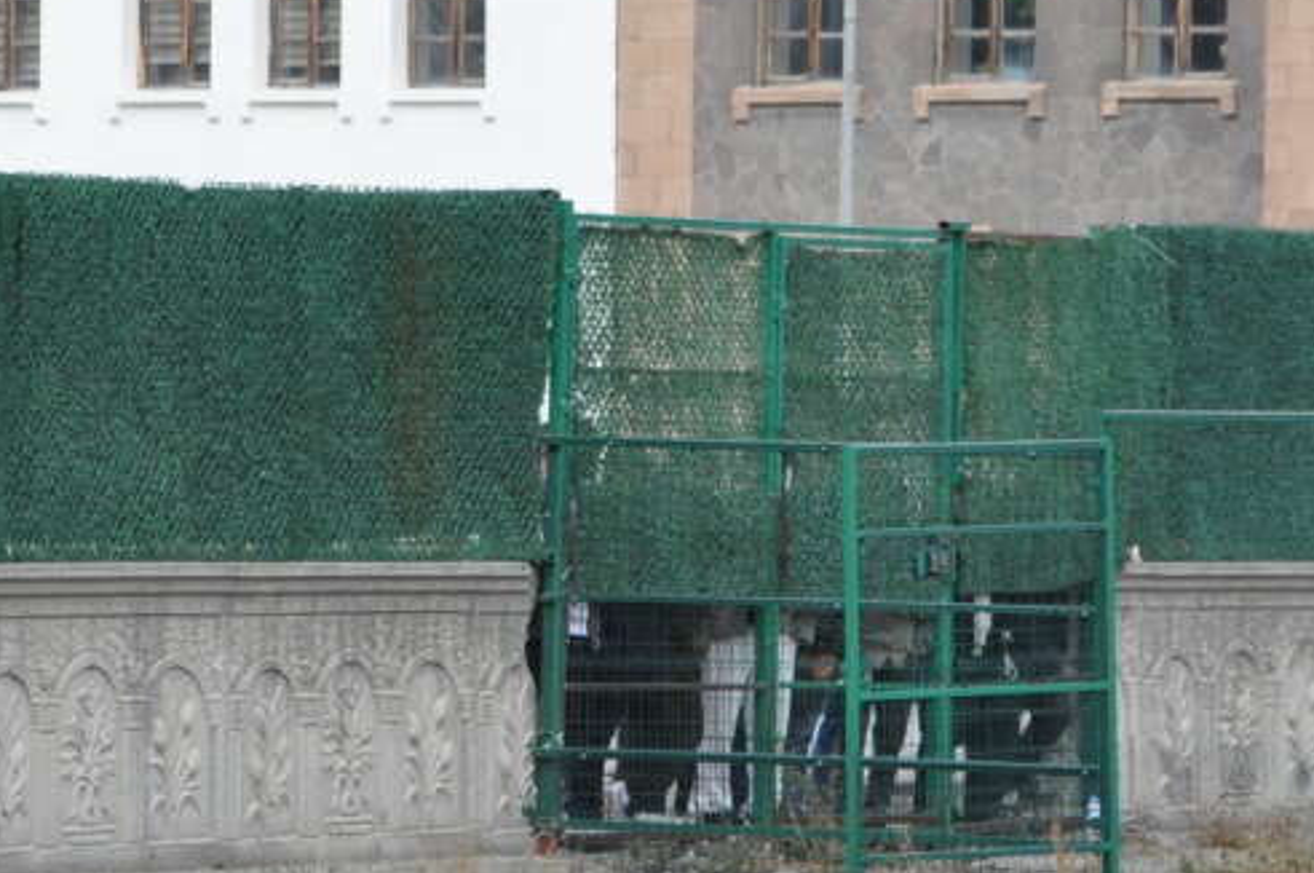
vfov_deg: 3.9
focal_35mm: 352
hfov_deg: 5.9
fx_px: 12831
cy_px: 70
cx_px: 244
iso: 1000
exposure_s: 1/1250
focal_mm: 90
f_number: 9
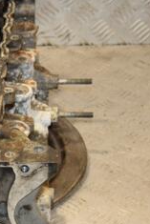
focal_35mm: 130
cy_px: 189
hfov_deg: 10.4
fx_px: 811
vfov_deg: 15.6
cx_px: -16
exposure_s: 1/200
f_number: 7.1
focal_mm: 34
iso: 800
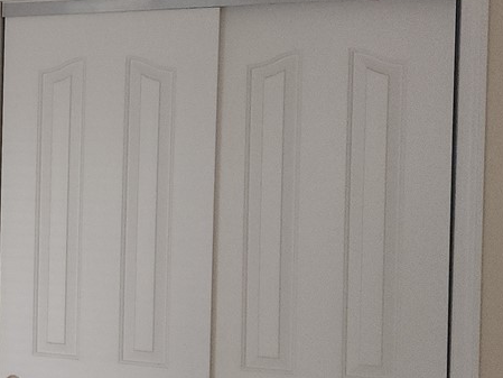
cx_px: -217
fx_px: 1192
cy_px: 209
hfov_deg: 20.8
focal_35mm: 82
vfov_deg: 18.0
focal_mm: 5.4
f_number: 1.8
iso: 100
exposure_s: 1/40
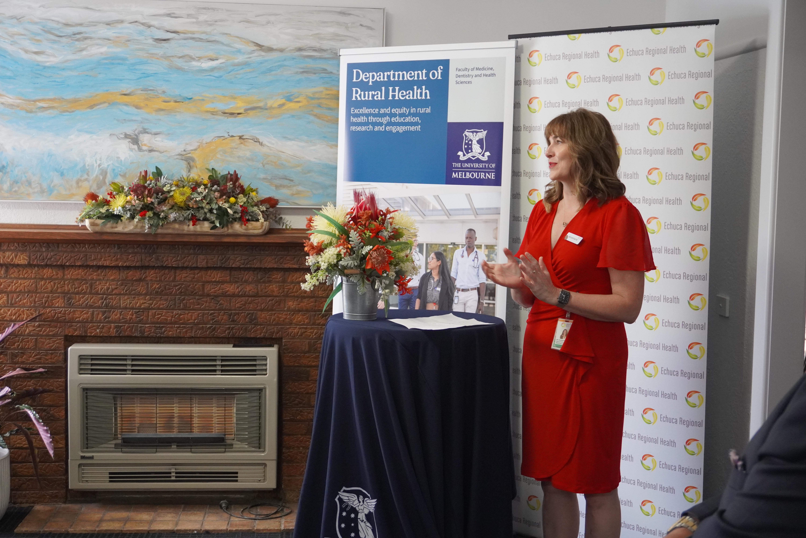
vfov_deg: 28.9
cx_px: 403
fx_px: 1041
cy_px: 269
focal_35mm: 46
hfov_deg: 42.3
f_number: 5
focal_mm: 31
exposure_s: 1/160
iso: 2000
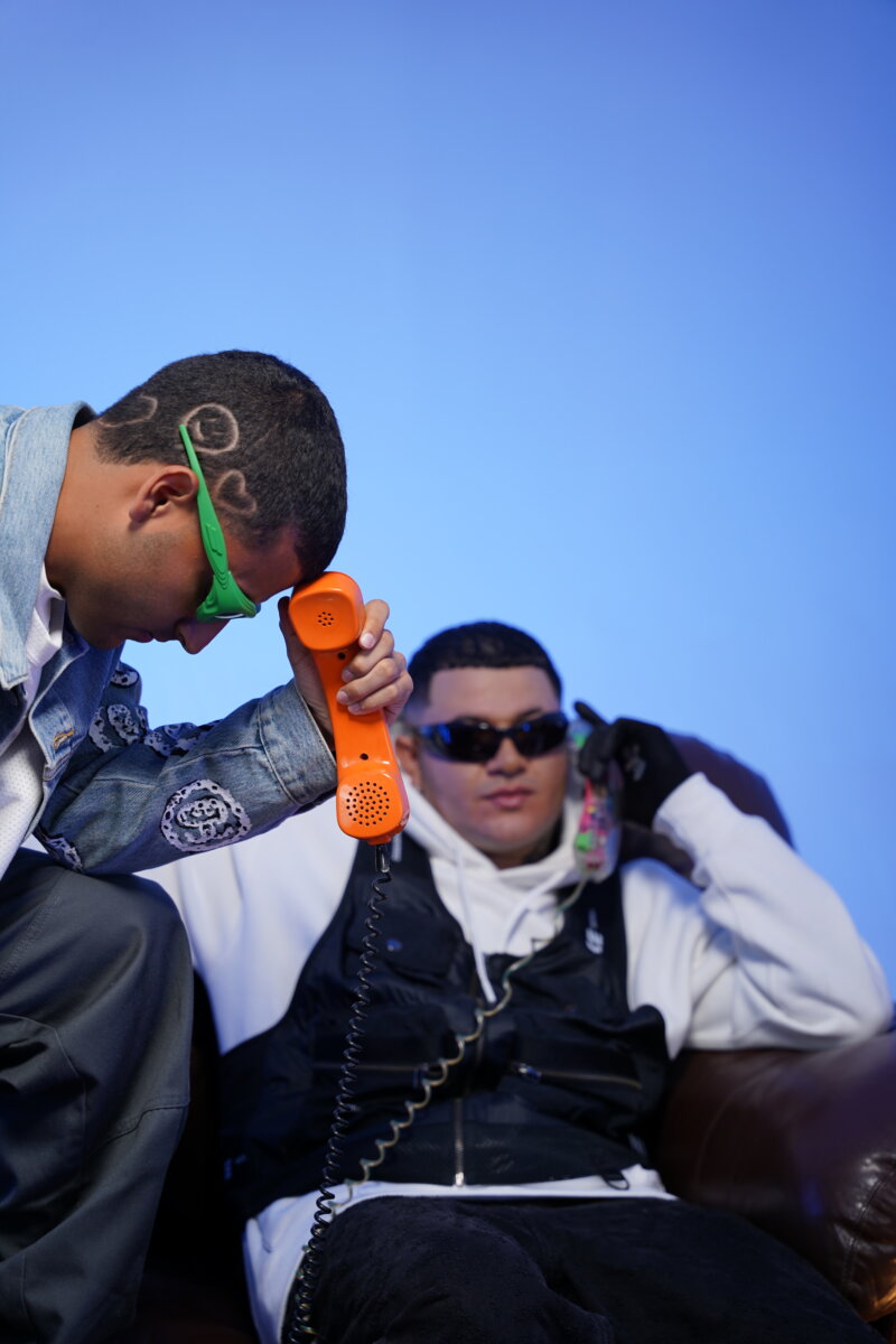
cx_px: 448
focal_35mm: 70
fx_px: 2613
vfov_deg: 28.8
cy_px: 672
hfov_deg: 19.5
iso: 200
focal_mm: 70
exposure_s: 1/160
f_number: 2.8
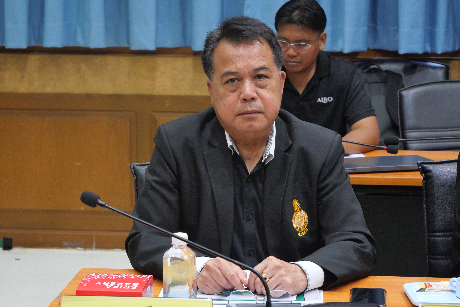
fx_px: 1317
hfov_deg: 19.8
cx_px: 230
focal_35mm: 103
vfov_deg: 13.3
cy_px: 154
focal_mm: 50
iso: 3200
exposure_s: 1/60
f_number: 5.6
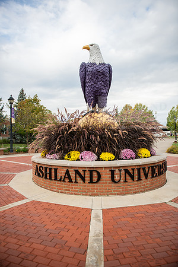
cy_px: 134
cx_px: 89
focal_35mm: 24
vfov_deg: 73.7
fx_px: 178
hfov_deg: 53.1
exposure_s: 1/400
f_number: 2.8
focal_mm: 24
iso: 125
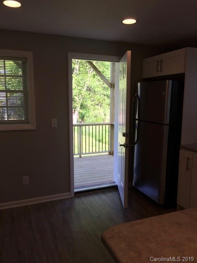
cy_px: 132
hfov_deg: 48.2
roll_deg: -1.1
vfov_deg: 61.7
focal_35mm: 29
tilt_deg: -8.5
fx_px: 220
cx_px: 98
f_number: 2.2
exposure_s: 1/120
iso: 32
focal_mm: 4.15
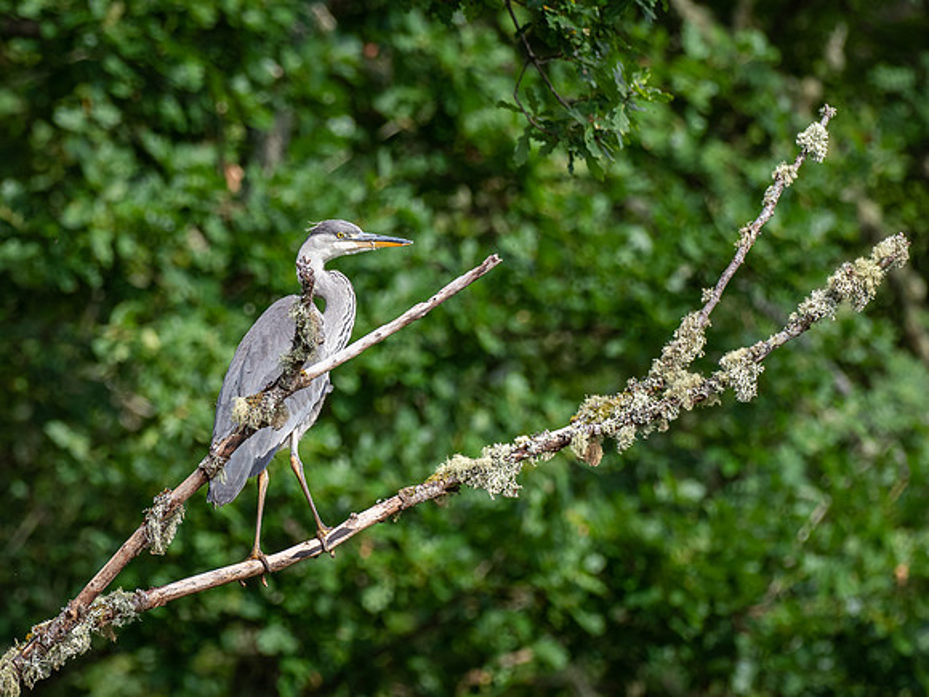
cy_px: 346
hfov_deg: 2.3
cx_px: 299
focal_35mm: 858
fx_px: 23028
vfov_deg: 1.7
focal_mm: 300
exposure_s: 1/640
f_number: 4
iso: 400
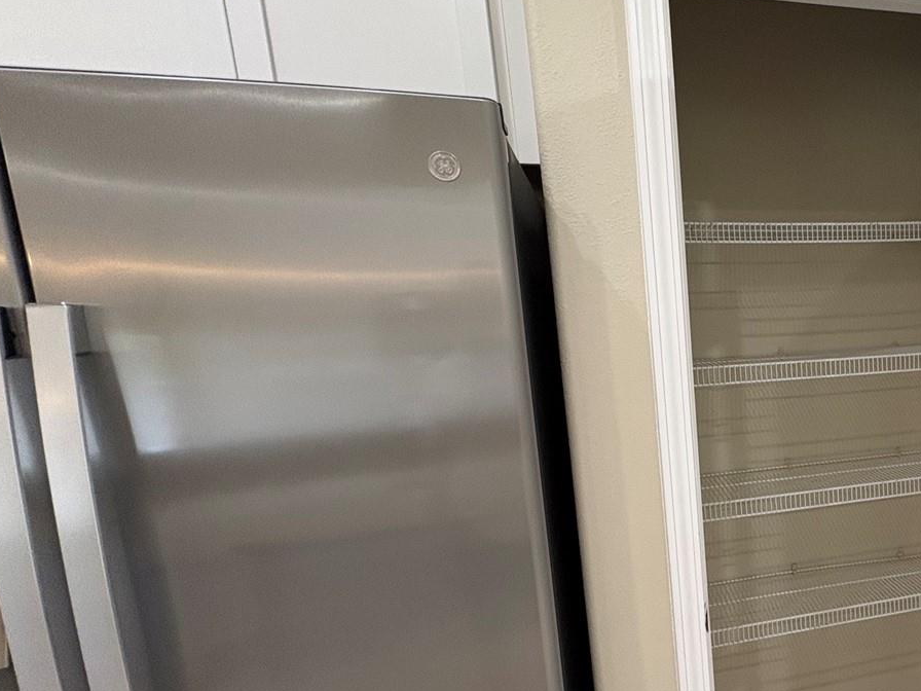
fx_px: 665
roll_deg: +3.5
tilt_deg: -9.6
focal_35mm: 25
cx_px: 809
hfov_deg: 60.1
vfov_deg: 54.4
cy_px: 424
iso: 320
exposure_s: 1/60
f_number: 2.2
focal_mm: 2.22
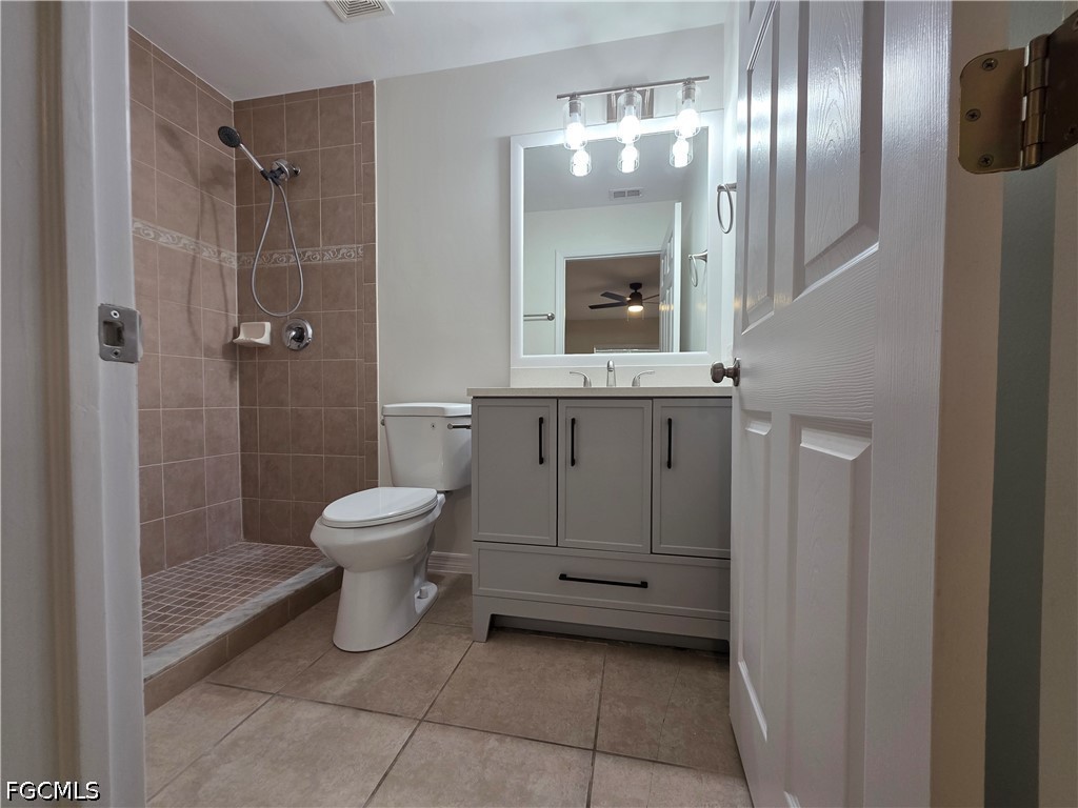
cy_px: 404
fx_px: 405
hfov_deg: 106.2
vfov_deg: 89.9
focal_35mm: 13
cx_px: 539
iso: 125
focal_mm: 2.2
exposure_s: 1/120
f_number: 1.9
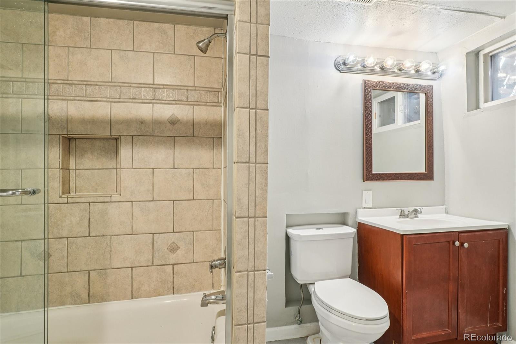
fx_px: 236
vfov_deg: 72.0
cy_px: 172
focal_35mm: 16
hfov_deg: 95.0
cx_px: 258
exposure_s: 1/10
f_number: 8
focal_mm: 11
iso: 400
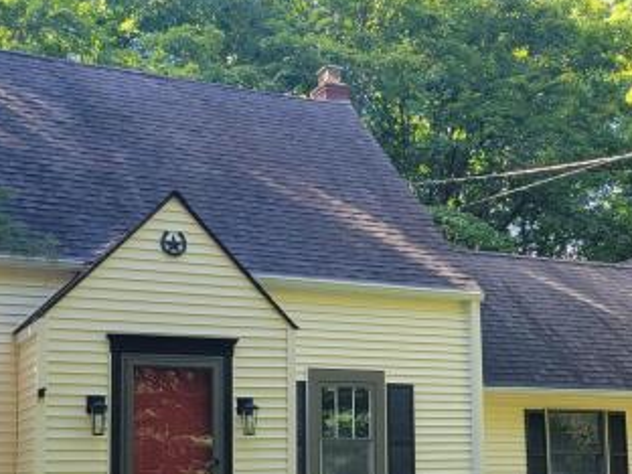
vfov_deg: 24.1
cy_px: 371
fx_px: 1095
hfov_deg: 32.1
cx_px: 367
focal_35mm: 60
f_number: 1.8
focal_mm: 5.4
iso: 40
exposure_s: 1/155
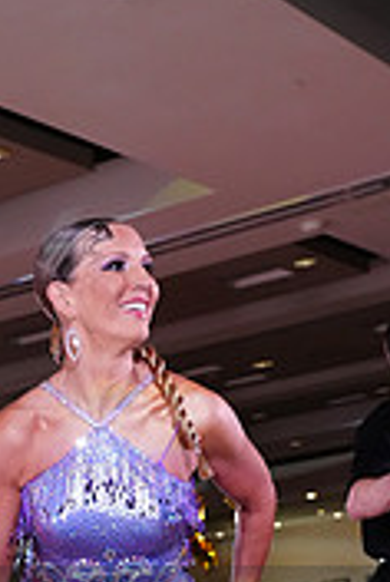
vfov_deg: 19.0
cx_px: -78
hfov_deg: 13.1
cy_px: 678
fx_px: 1651
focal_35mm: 102
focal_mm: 31
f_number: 5.6
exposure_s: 1/250
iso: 3200
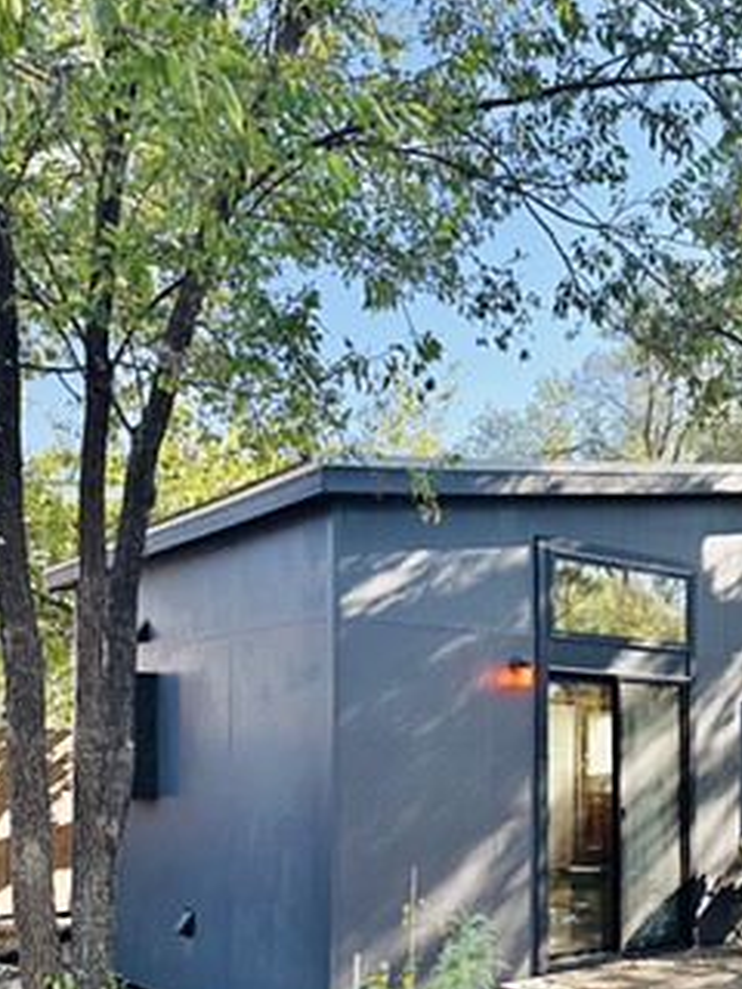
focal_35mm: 36
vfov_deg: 49.6
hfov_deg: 39.2
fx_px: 1029
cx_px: 488
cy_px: 726
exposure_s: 1/577
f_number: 1.8
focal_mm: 6.9
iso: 80
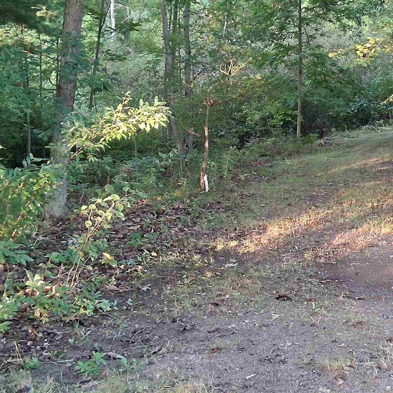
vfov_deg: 31.1
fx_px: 706
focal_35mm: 55
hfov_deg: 29.7
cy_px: 198
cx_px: 360
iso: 250
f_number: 1.8
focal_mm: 3.98
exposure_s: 1/60
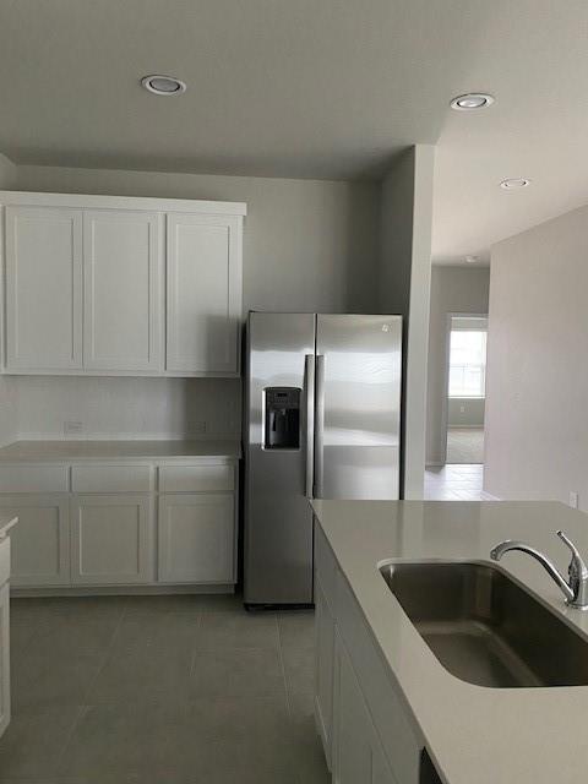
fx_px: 589
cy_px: 392
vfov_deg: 67.3
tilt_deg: -4.5
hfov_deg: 53.1
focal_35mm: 26
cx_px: 294
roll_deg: -0.9
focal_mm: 4.25
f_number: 1.8
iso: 500
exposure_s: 1/46
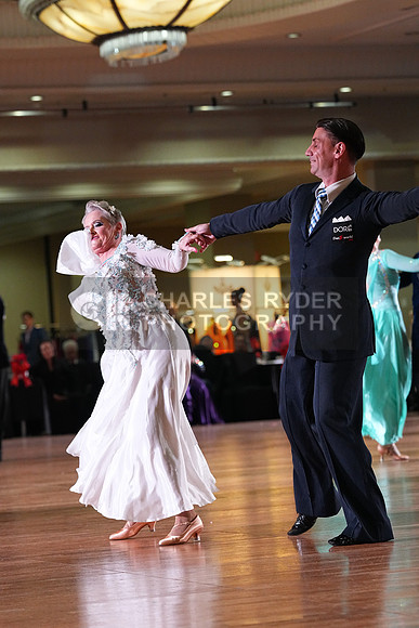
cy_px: 314
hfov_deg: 9.4
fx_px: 2547
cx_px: 210
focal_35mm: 146
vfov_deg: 14.1
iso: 6400
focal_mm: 146
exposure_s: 1/400
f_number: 5
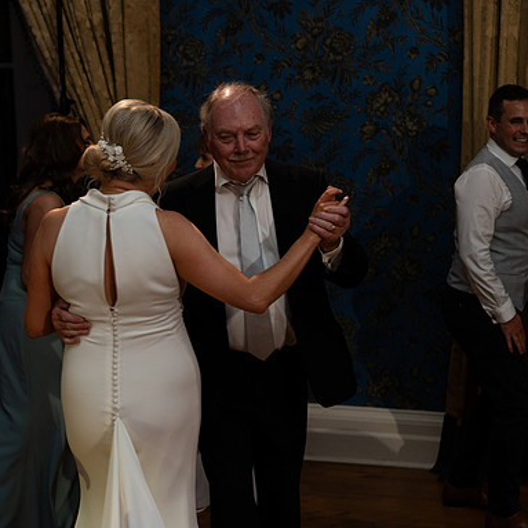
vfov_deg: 29.6
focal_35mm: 58
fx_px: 1001
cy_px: 265
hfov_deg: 29.5
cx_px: 237
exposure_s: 1/160
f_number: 2.8
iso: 1250
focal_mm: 45
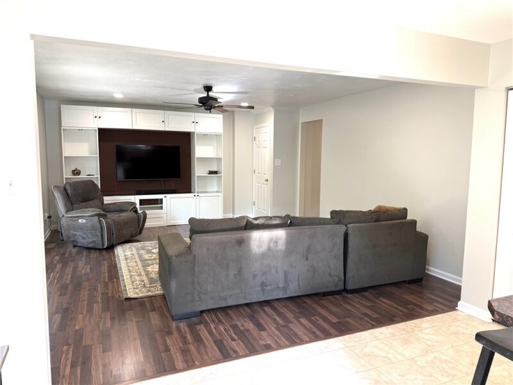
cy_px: 192
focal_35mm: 24
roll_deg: -0.2
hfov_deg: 71.6
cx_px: 256
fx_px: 356
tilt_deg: -5.6
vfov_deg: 56.8
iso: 160
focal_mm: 6.76
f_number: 1.78
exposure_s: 1/120
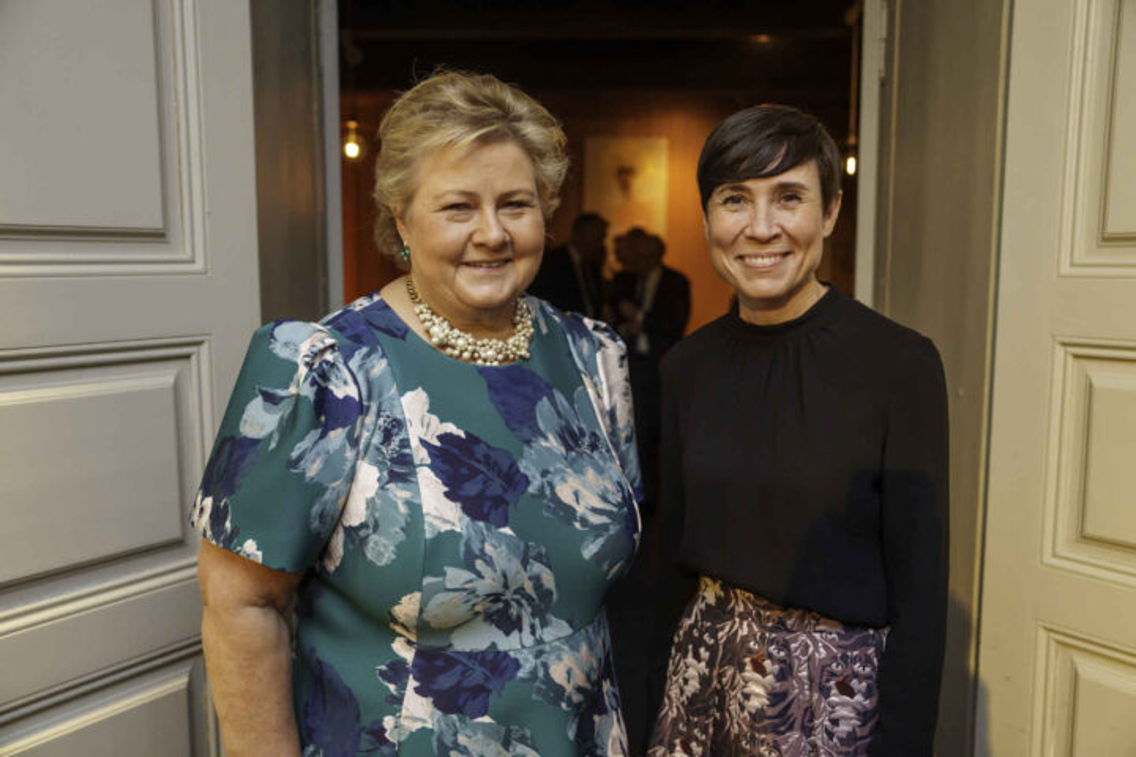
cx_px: 568
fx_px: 978
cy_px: 378
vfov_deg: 42.3
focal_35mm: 31
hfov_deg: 60.3
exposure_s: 1/200
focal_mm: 31
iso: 1600
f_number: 2.8
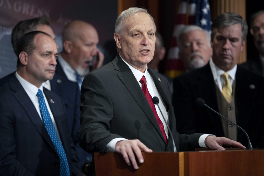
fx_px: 1269
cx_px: 132
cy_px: 88
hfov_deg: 11.9
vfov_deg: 7.9
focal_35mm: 173
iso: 4000
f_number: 2.8
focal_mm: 173
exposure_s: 1/640
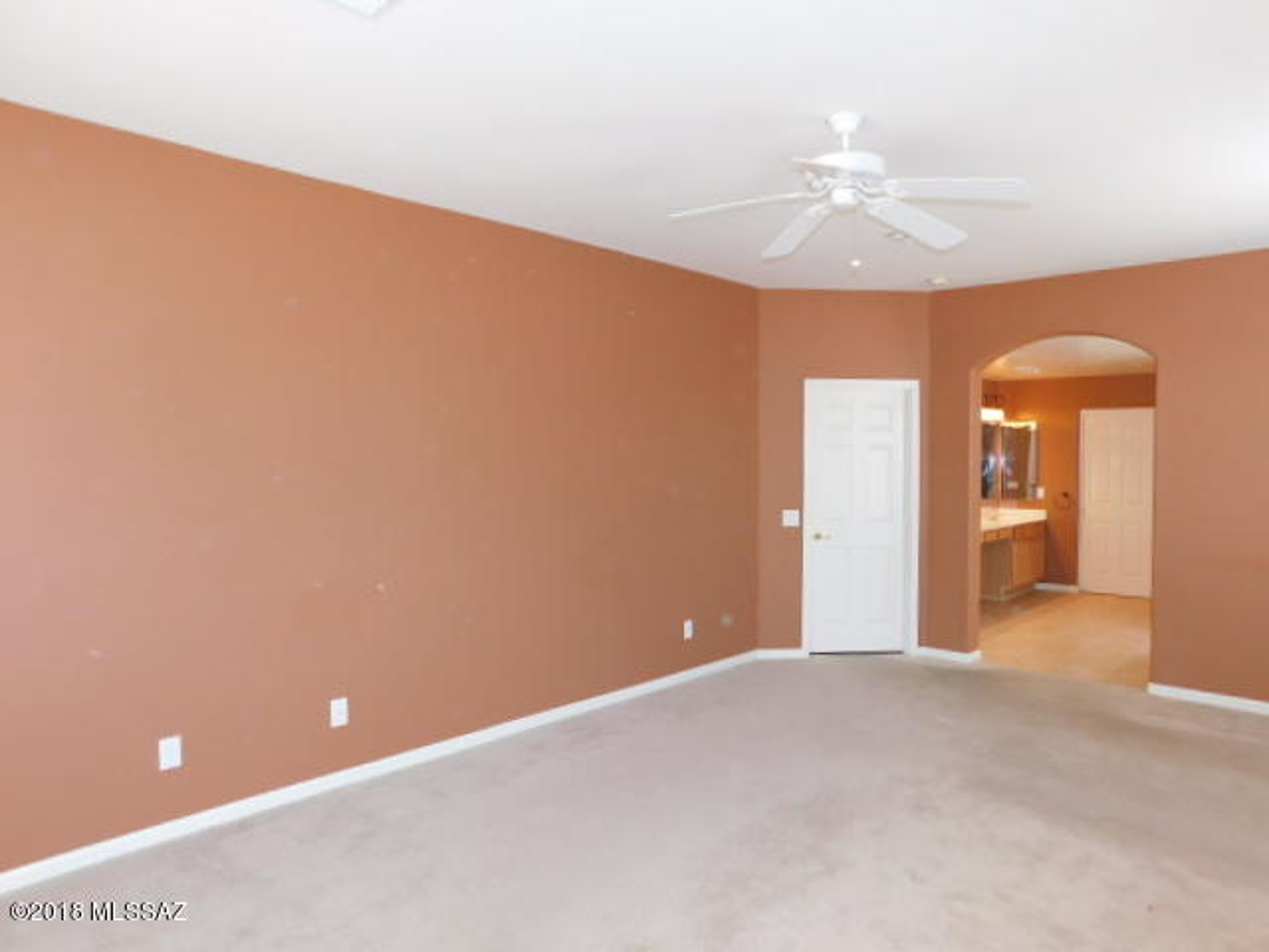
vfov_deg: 58.9
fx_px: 843
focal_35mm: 23
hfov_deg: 73.9
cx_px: 634
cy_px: 476
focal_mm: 4
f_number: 3
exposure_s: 1/30
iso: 160
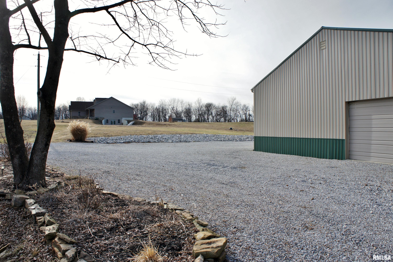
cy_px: 131
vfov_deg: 47.9
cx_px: 196
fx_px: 295
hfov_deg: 67.4
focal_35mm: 27
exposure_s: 1/320
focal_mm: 18
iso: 200
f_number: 7.1
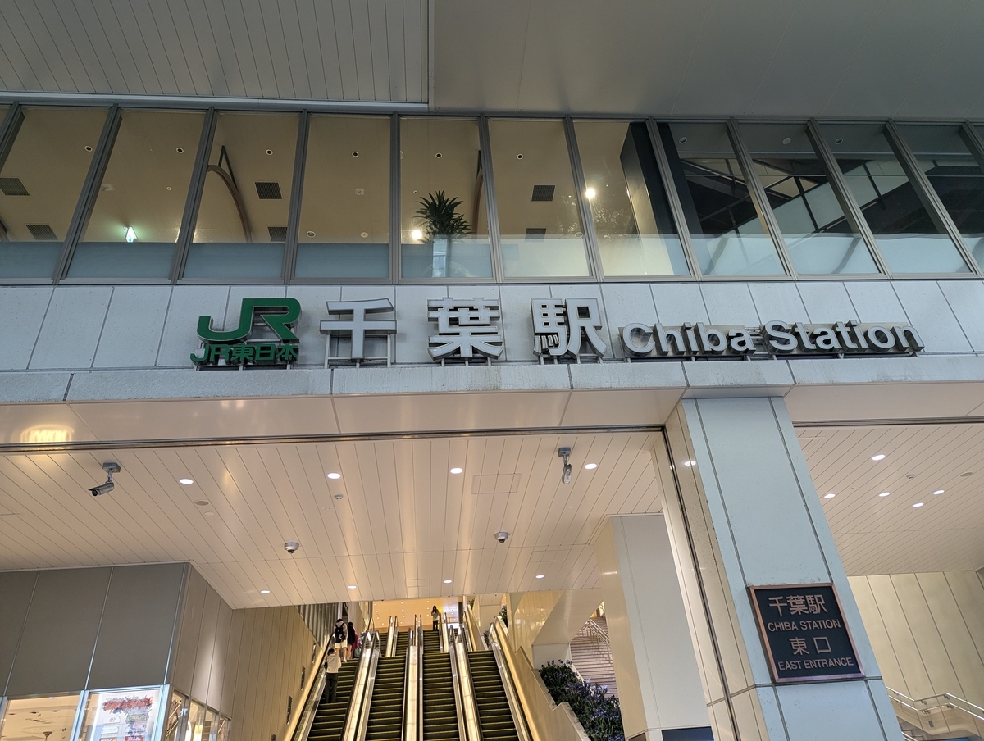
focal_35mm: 24
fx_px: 683
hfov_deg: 71.5
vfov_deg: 57.0
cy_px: 370
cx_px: 492
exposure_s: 1/50
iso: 253
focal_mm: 6.81
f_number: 1.85
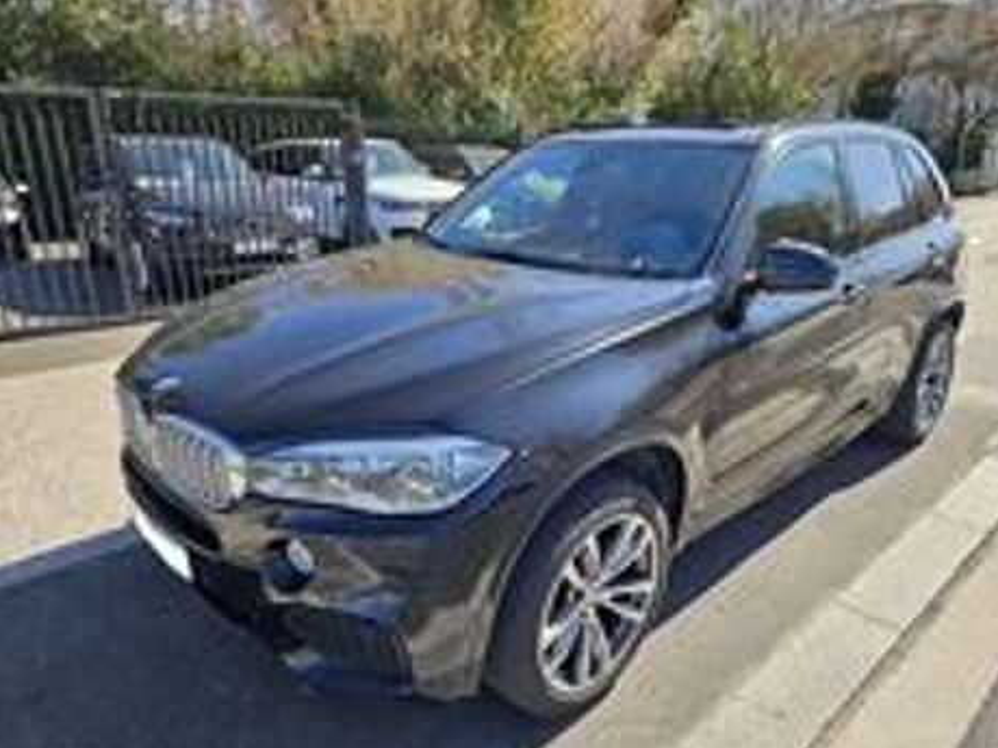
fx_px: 692
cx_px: 516
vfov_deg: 56.8
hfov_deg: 71.6
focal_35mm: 24
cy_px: 384
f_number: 1.7
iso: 10
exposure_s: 1/267
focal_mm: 6.3
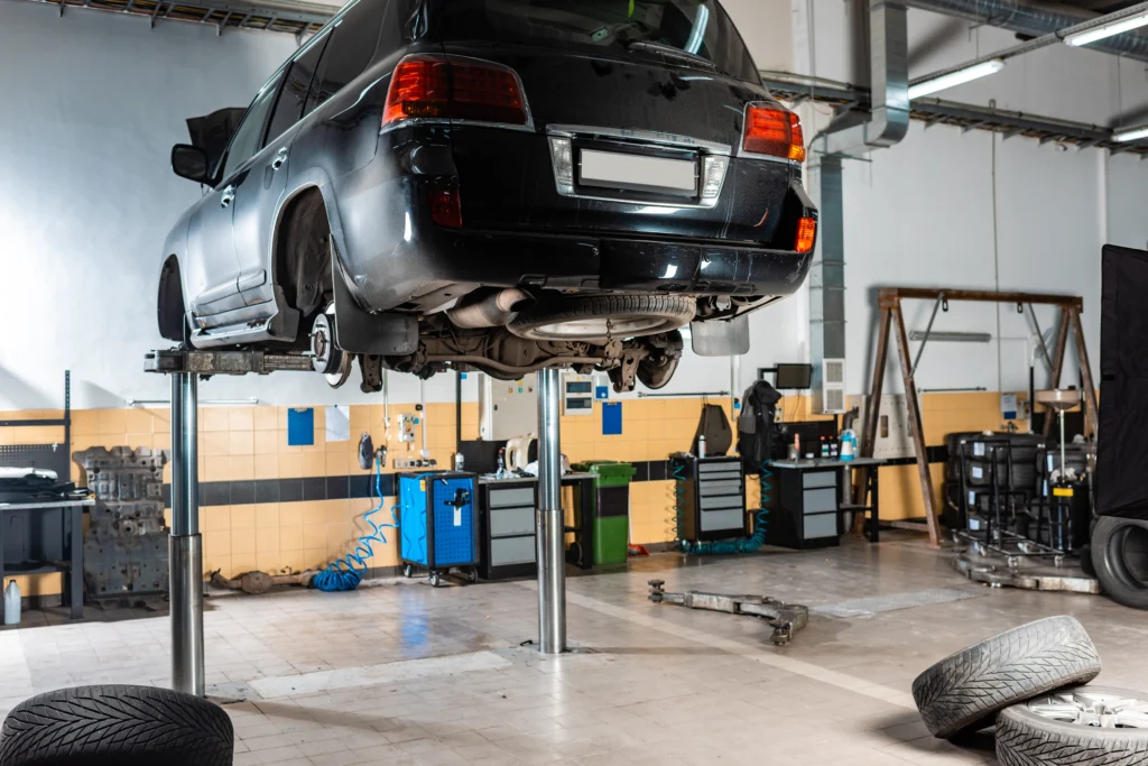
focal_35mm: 35
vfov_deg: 37.9
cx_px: 574
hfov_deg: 54.4
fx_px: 1116
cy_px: 383
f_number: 3.5
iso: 100
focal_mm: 35
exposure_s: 1/200
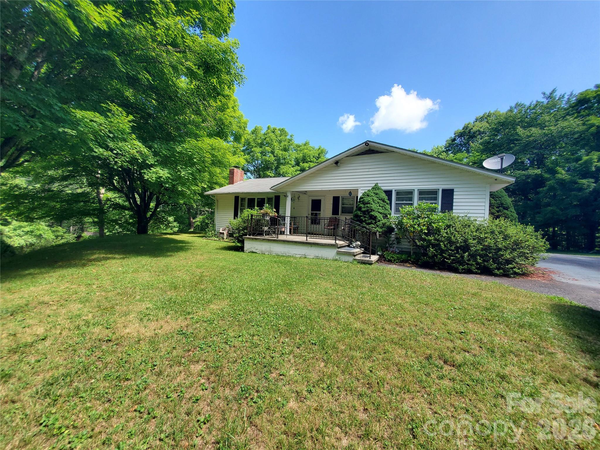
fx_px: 225
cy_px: 225
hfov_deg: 106.2
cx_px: 300
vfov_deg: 89.9
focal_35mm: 13
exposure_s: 1/419
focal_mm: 1.8
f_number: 2.2
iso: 50
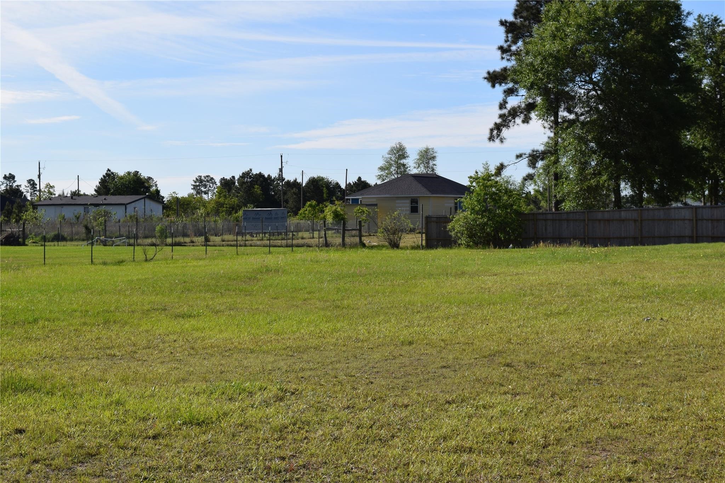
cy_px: 242
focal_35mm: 60
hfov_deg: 33.4
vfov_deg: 22.6
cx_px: 362
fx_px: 1208
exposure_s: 1/400
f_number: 10
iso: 200
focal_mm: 40
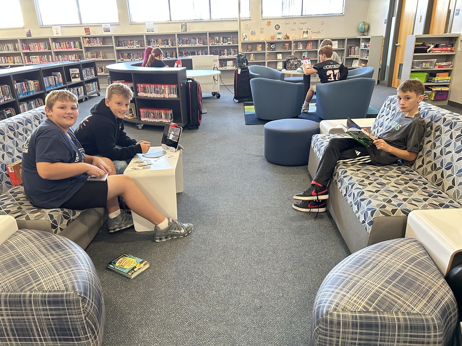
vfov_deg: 53.1
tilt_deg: -20.3
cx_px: 231
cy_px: 173
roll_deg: +4.8
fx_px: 347
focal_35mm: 26
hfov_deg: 67.3
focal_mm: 5.7
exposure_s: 1/53
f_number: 1.5
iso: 500
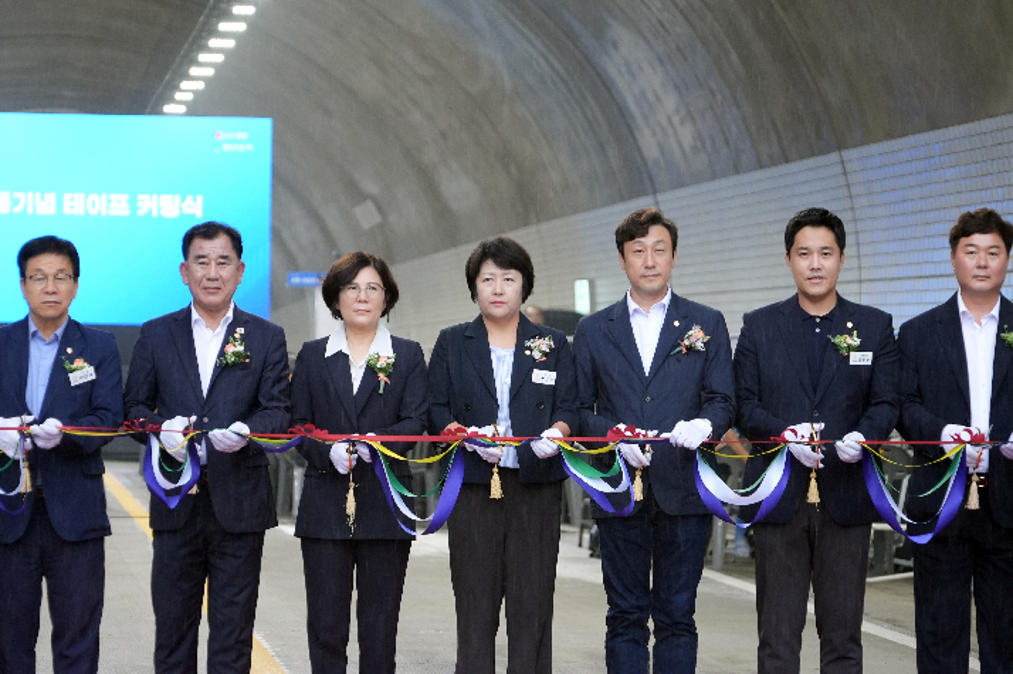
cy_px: 306
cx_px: 506
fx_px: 4949
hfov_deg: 11.7
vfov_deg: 7.8
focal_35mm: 176
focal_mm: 157
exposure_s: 1/160
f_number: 6.3
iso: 1600
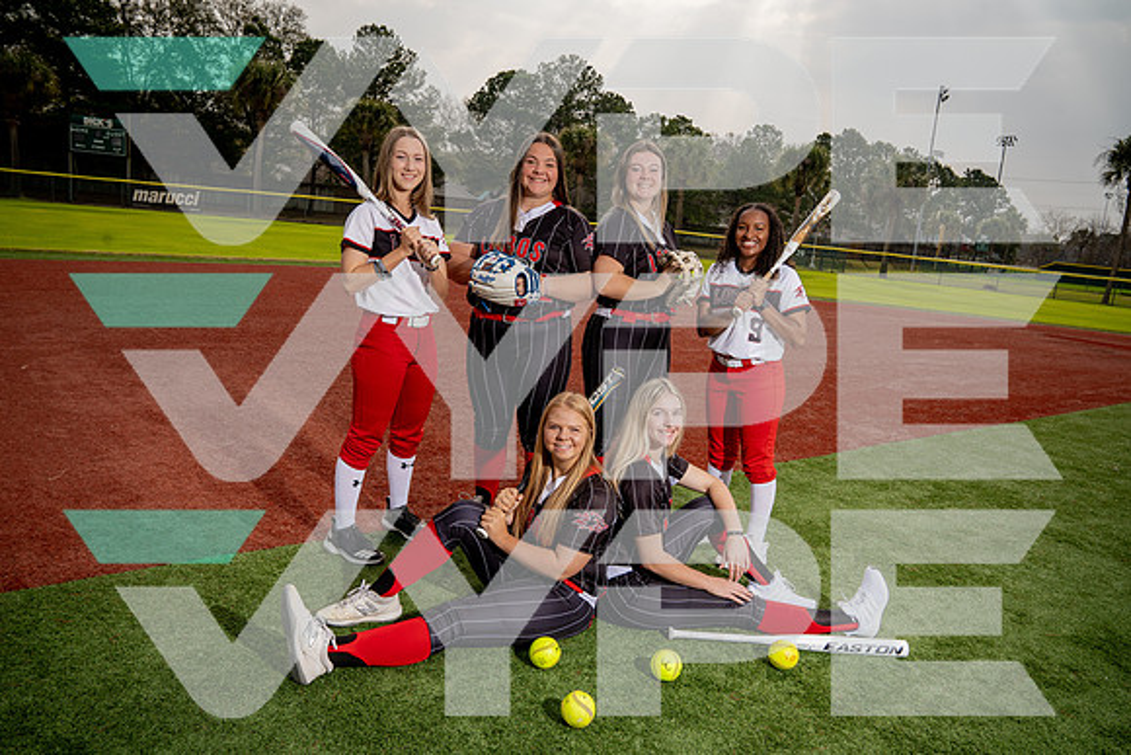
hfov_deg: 67.4
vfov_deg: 48.0
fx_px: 848
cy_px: 378
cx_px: 566
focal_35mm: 27
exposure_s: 1/250
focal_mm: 27
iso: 100
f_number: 8
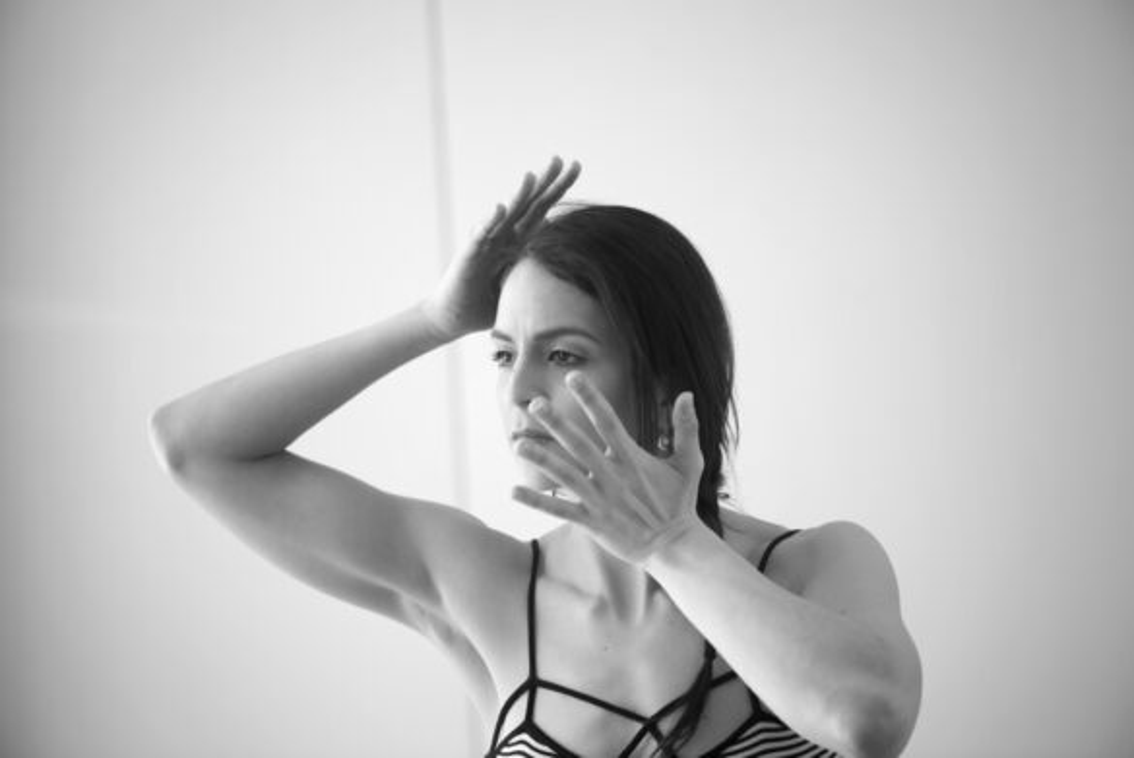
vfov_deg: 13.1
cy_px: 379
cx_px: 567
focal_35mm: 105
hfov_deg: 19.4
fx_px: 3310
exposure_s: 1/320
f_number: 2.8
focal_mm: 105
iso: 640
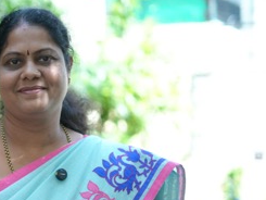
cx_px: 31
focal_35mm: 94
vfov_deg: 15.7
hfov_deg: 20.5
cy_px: 128
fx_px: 723
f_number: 1.8
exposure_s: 1/1000
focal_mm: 50
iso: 500
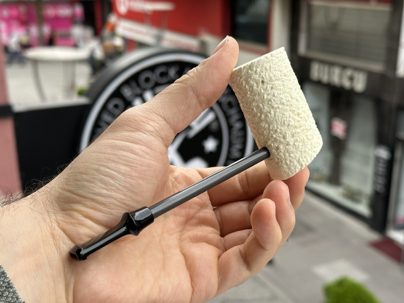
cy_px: 152
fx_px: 560
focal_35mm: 48
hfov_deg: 39.7
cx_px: 202
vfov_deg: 30.3
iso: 64
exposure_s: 1/1019
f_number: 1.78
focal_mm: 6.86
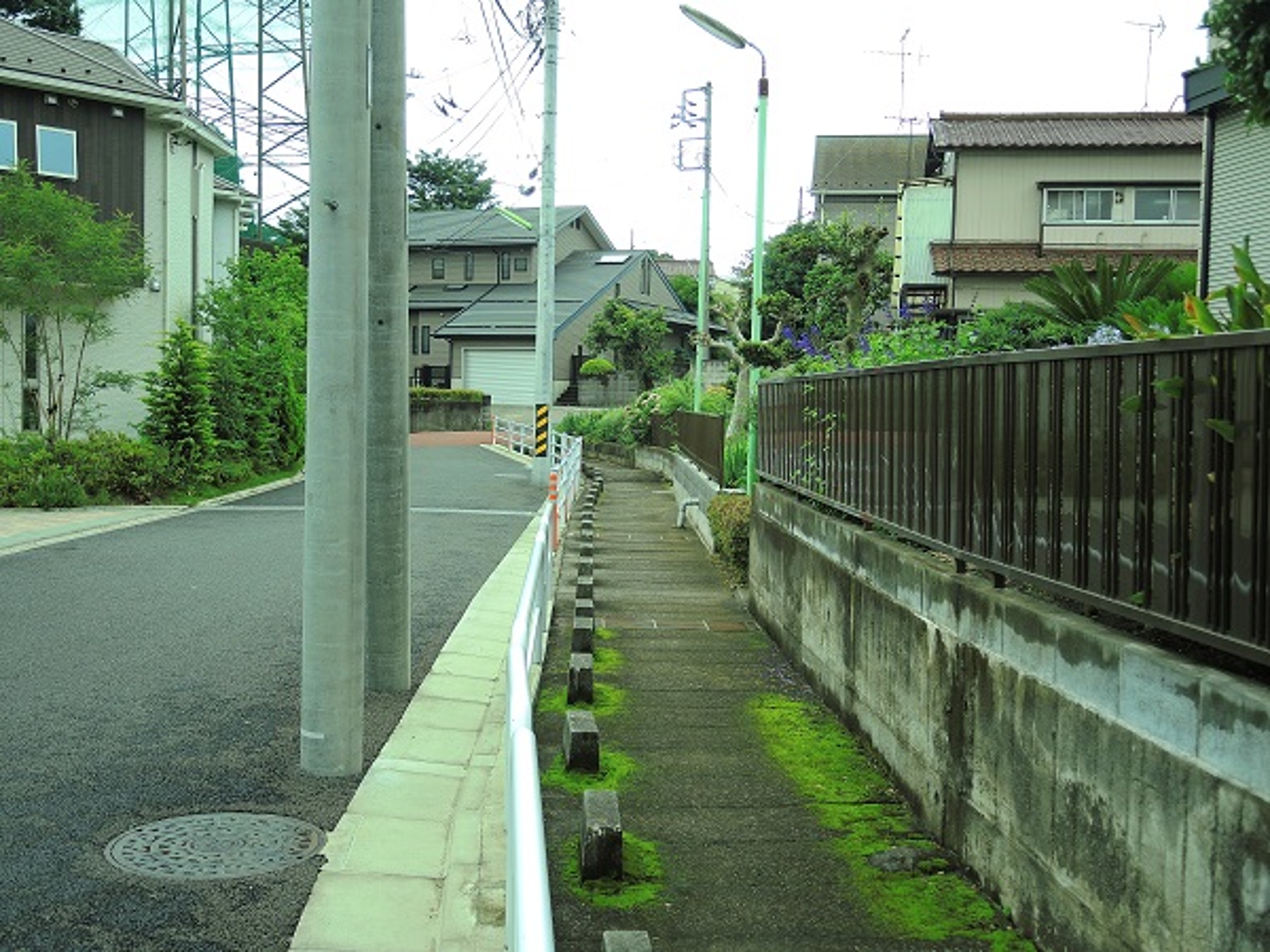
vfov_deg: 40.7
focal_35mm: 35
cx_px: 635
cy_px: 476
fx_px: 1284
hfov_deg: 52.6
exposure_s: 1/125
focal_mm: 7.6
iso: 80
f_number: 2.2
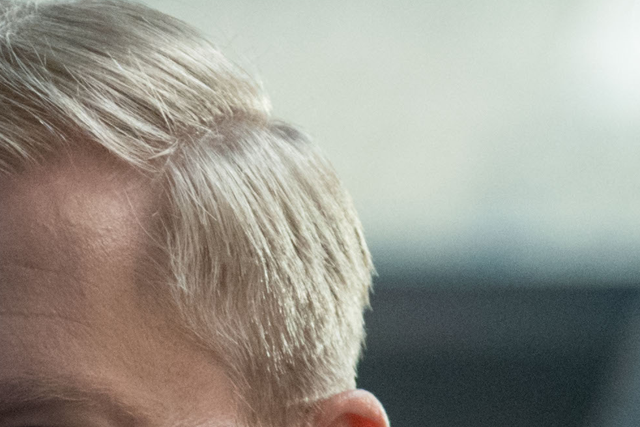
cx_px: -654
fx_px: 16179
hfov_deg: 2.3
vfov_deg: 1.5
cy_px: 924
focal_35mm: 910
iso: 3200
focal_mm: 149
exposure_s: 1/200
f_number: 2.8
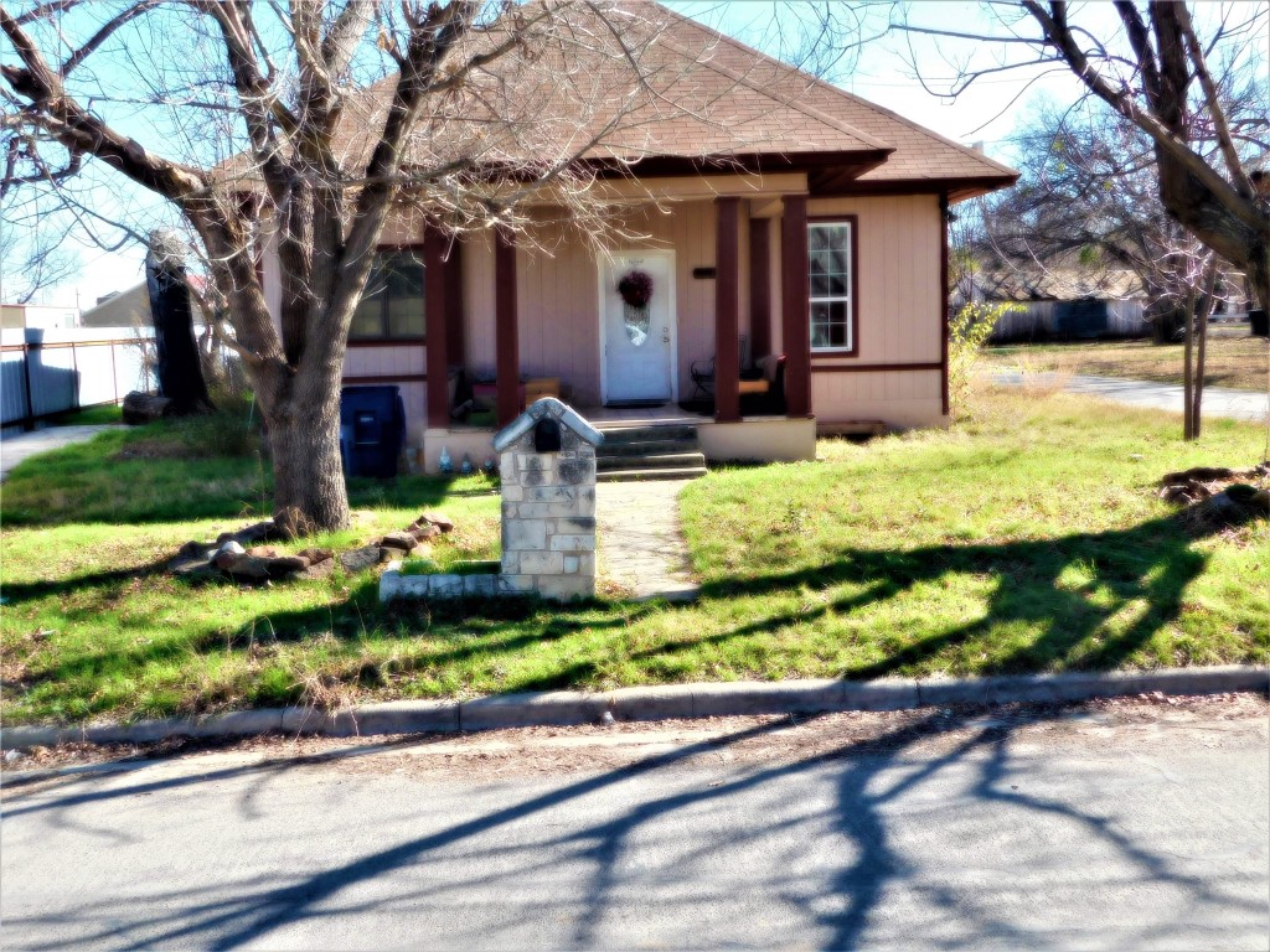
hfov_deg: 51.4
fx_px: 1321
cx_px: 635
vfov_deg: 39.7
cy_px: 476
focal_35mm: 36
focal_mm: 6.3
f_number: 3.5
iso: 125
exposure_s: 1/500
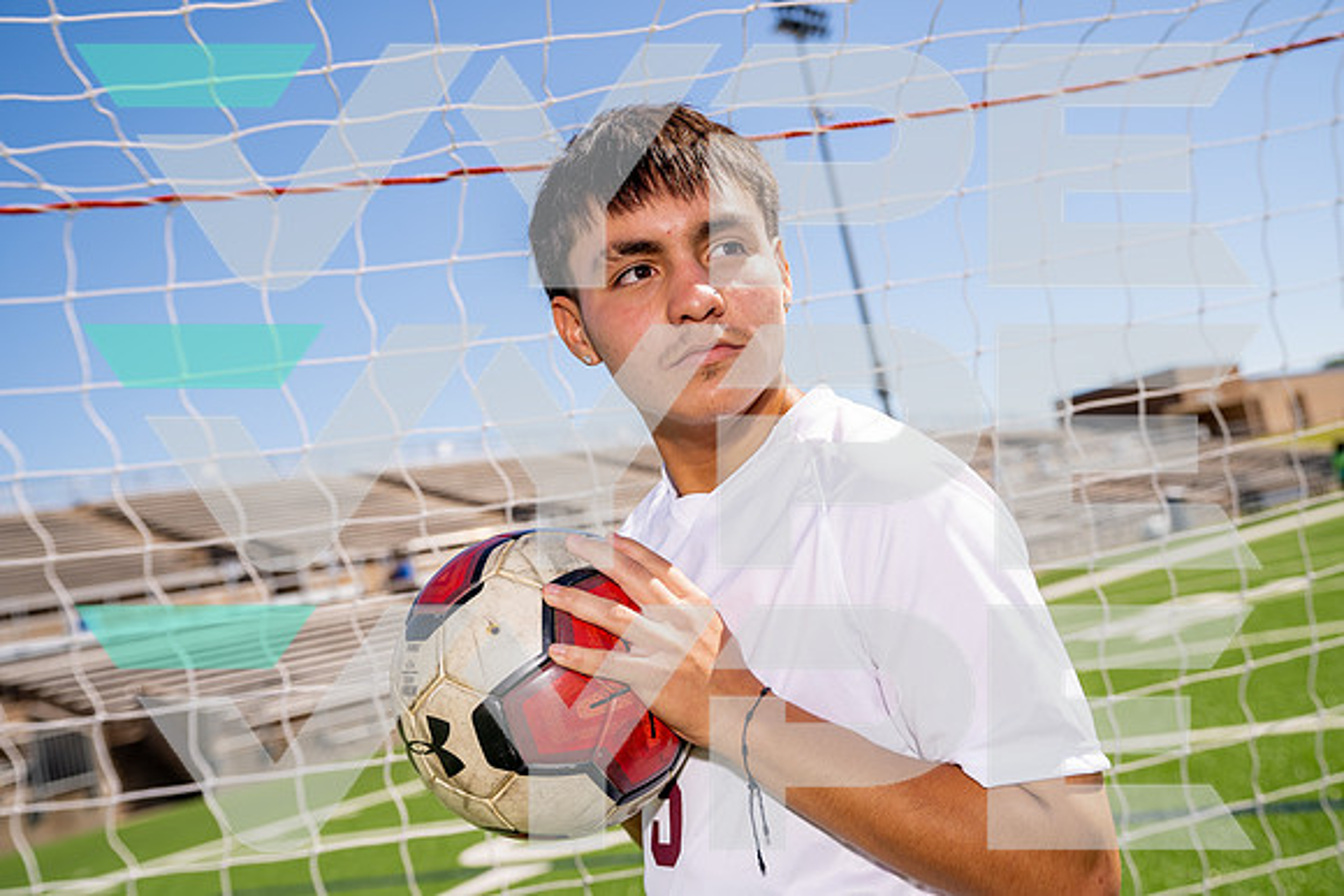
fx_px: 1494
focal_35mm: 40
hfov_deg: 48.4
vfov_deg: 33.4
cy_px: 448
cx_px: 672
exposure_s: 1/1000
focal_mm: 40
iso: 100
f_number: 4.5
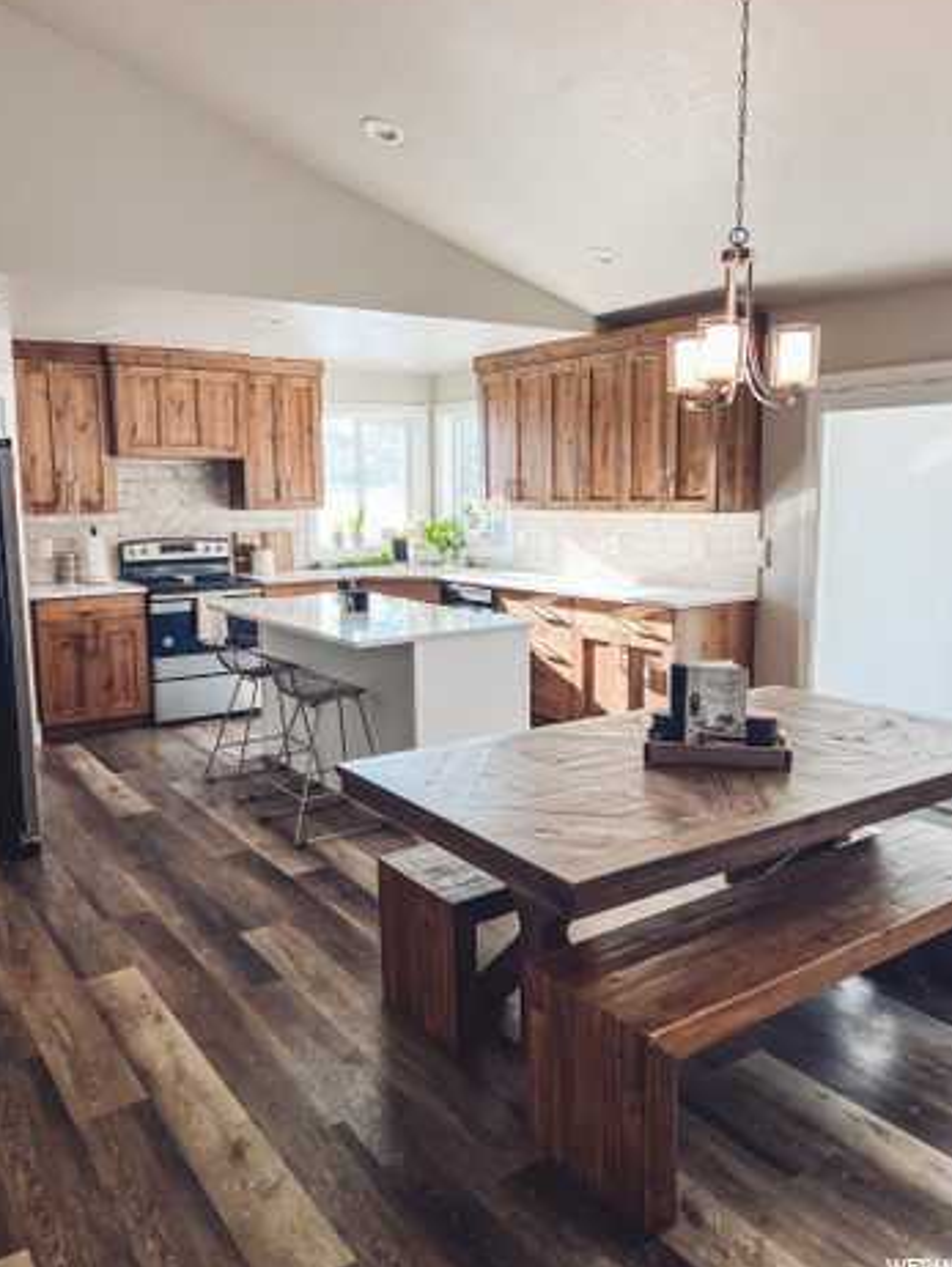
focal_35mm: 27
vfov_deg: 65.3
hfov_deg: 51.4
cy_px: 620
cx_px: 480
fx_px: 989
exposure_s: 1/120
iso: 50
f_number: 1.5
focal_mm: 5.7
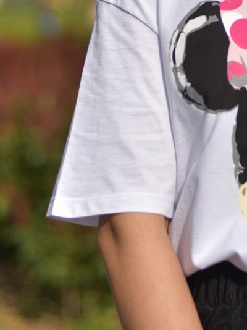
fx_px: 1542
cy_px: 48
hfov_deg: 9.1
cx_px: 281
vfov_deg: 12.1
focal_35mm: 162
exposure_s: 1/6400
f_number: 2
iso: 80
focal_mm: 50
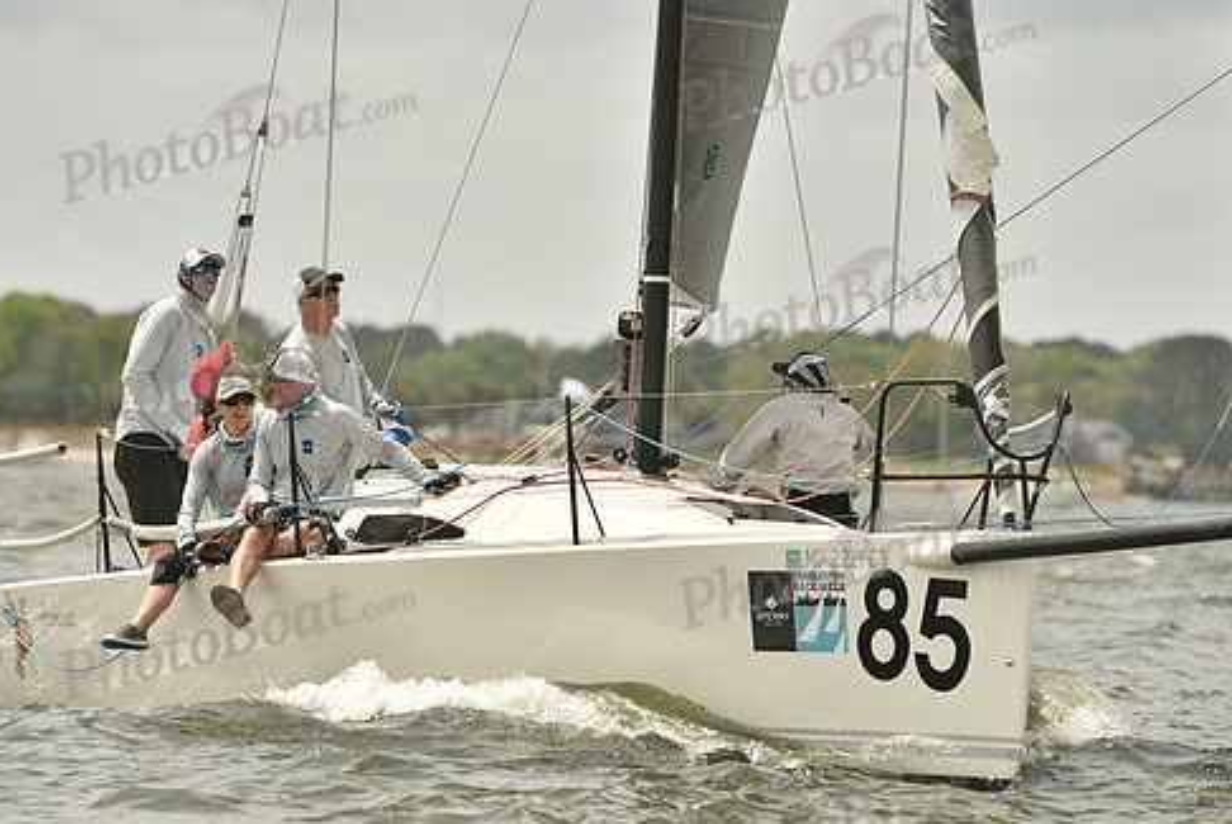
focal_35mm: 477
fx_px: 16338
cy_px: 468
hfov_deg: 4.3
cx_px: 550
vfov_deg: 2.9
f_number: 7.1
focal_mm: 400
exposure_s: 1/1250
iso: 320
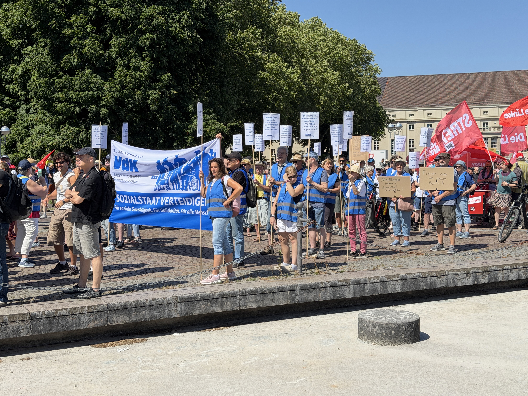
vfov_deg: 30.3
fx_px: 732
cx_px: 264
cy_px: 198
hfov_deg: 39.7
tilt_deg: -3.8
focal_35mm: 48
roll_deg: +0.5
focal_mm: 6.76
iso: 64
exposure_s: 1/5587
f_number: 1.78
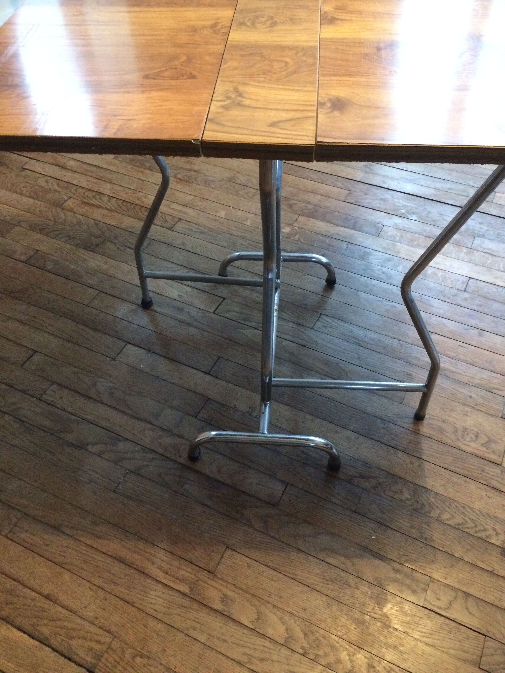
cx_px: 252
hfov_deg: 48.2
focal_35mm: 29
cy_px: 336
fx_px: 564
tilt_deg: -50.7
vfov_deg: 61.7
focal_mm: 4.15
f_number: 2.2
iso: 250
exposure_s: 1/17
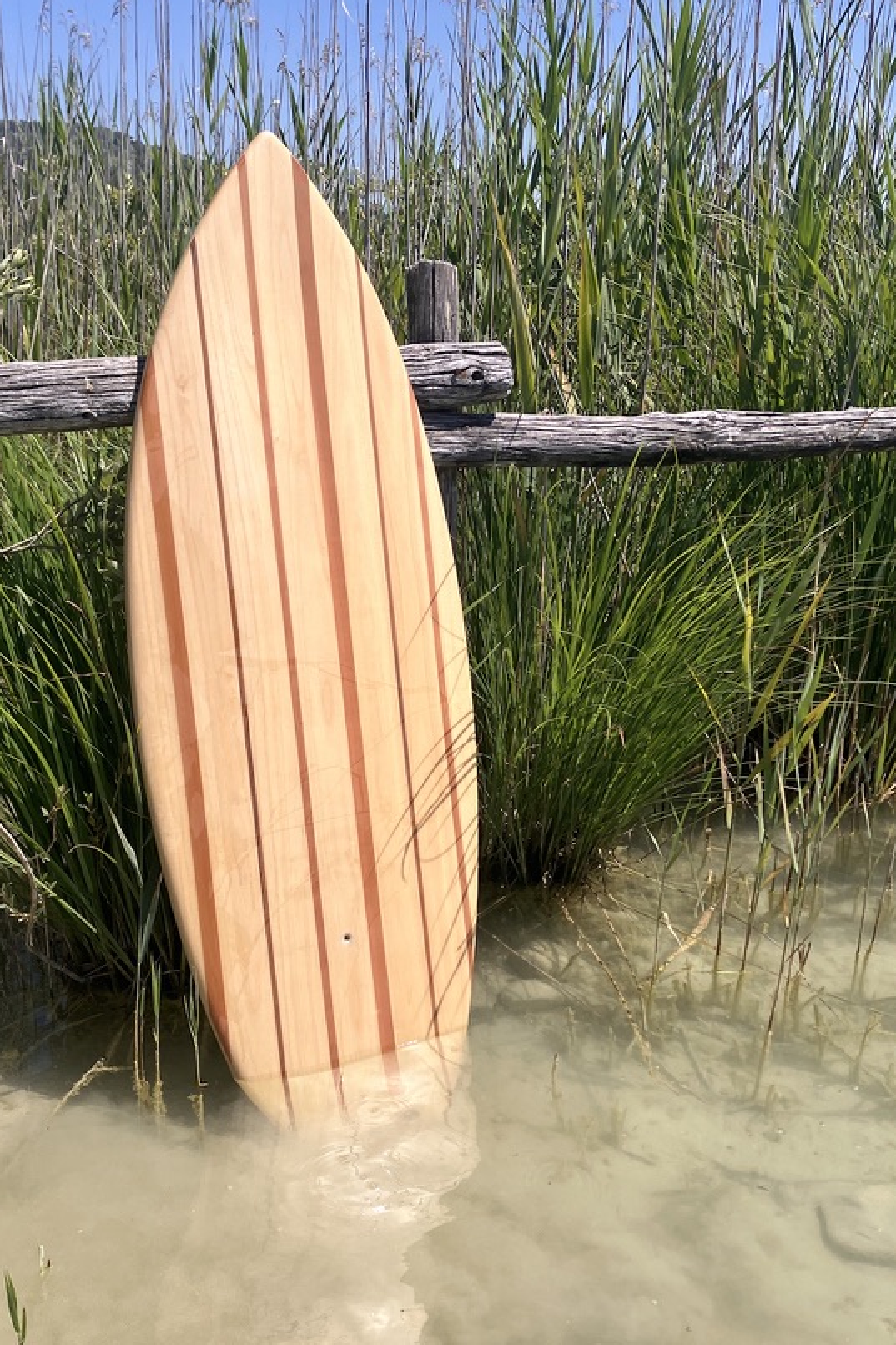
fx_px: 1382
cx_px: 360
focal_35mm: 37
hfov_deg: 35.8
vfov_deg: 51.8
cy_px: 758
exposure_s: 1/2024
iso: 32
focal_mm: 3.99
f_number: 1.8
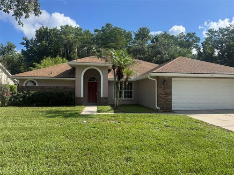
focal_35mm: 24
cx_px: 117
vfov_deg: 56.8
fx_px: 162
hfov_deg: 71.6
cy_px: 88
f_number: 1.78
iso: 80
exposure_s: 1/2604
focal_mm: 6.76
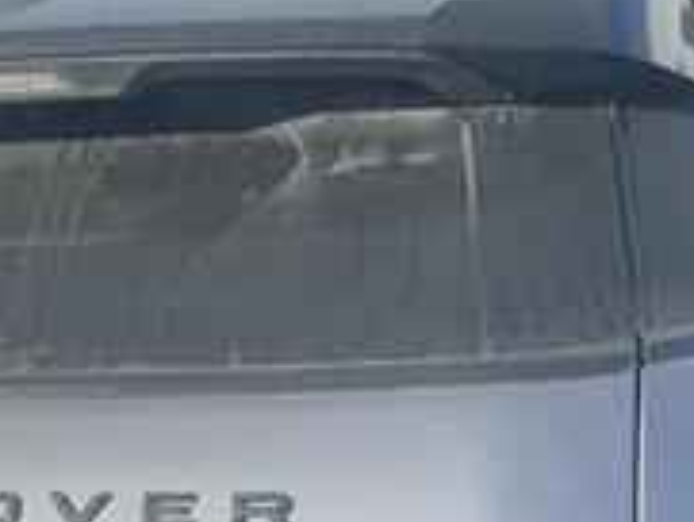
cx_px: 58
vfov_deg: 15.4
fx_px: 1846
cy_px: 645
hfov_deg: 20.8
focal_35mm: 92
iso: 32
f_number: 1.6
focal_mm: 4.2
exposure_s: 1/1553
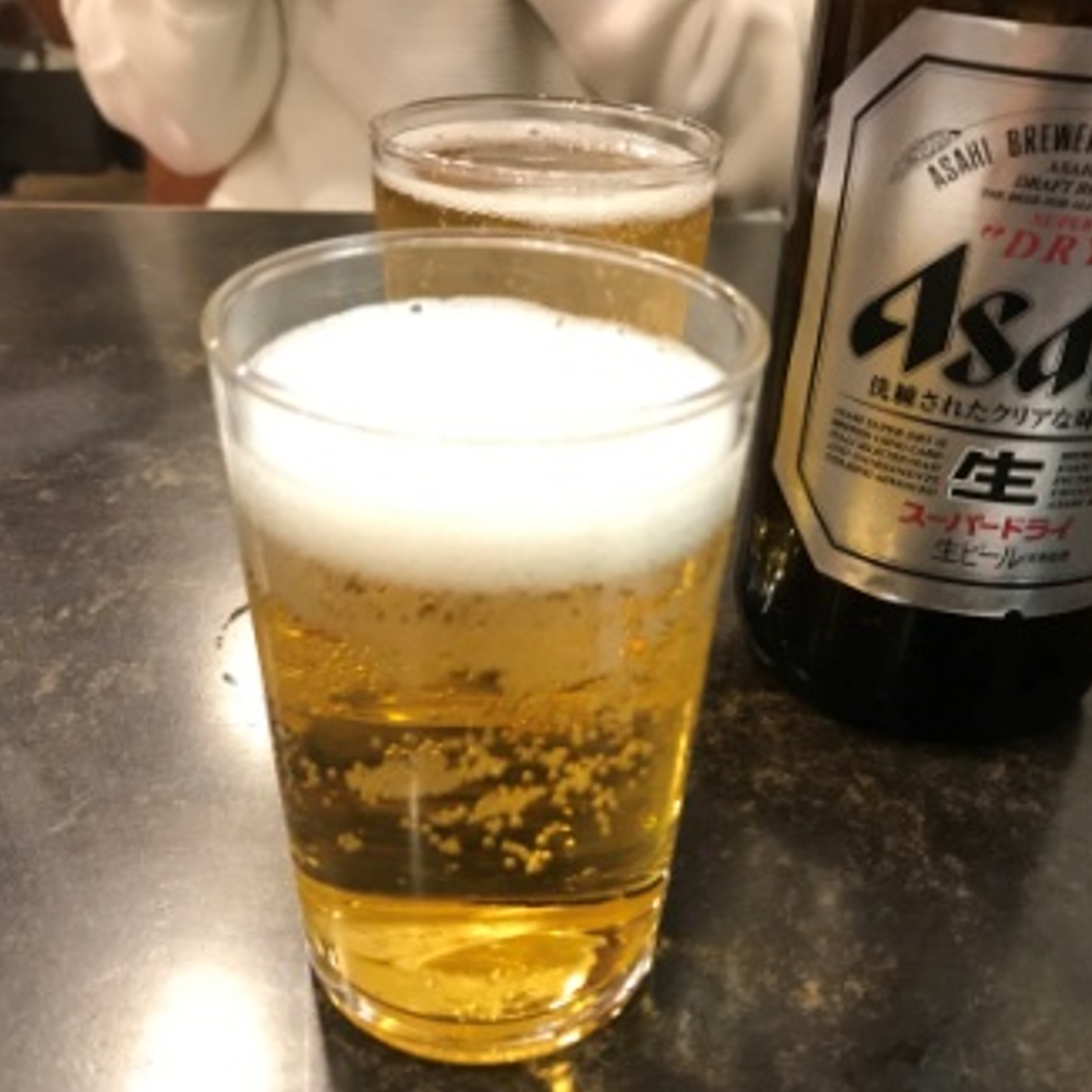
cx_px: 603
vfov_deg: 48.4
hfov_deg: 48.4
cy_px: 559
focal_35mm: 34
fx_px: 1213
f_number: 1.8
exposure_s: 1/15
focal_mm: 3.99
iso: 80
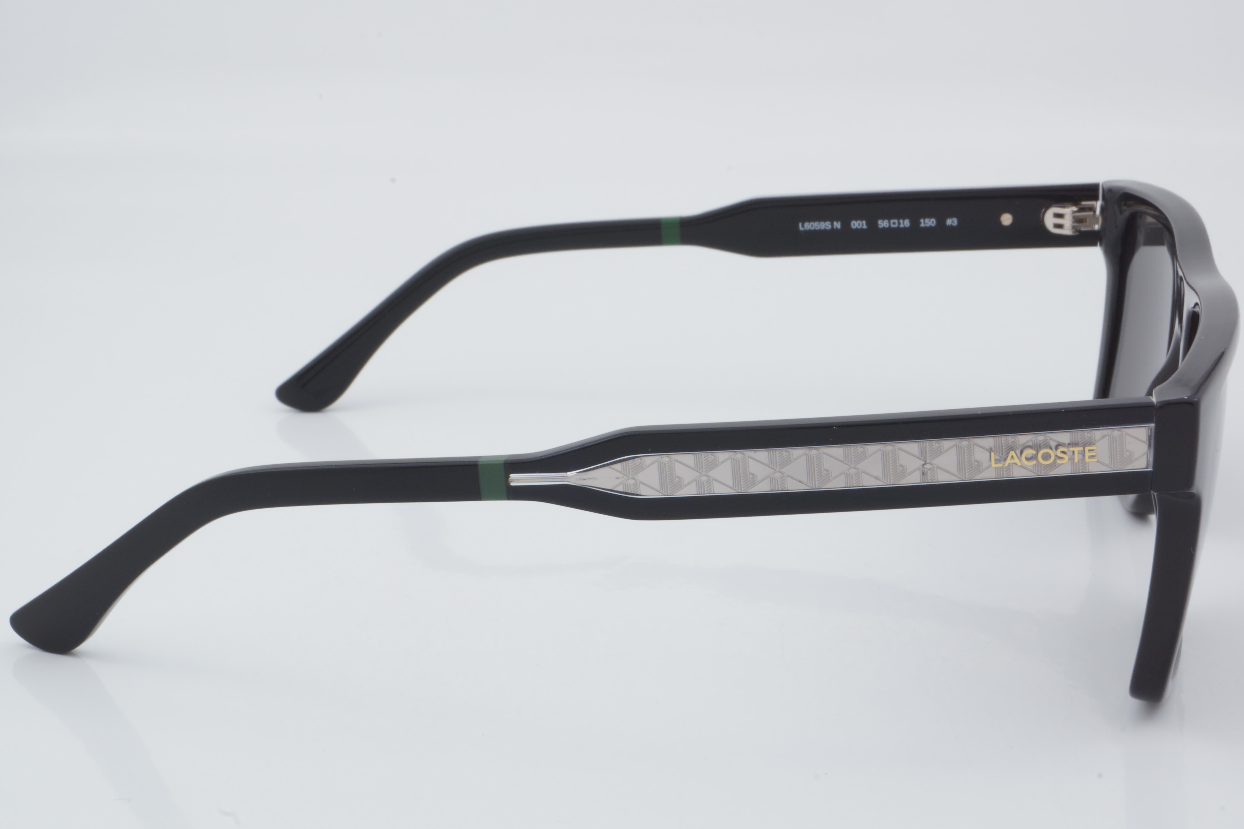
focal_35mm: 75
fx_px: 2591
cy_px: 414
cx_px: 622
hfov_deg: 27.0
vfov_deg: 18.2
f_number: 32
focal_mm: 50
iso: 100
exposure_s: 1/3
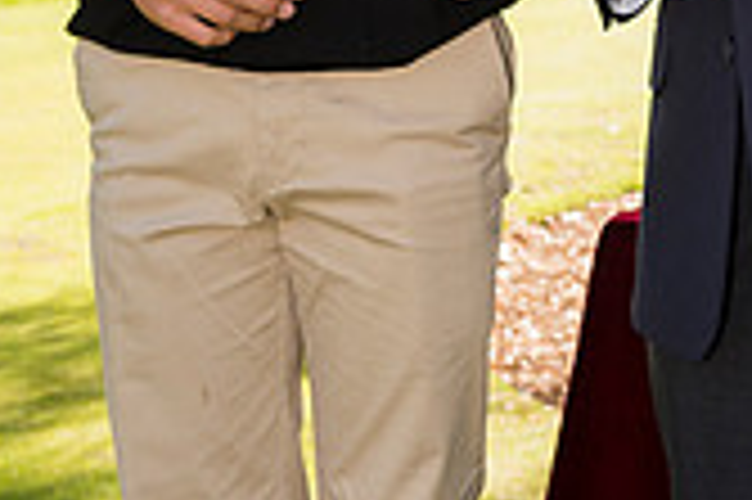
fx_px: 3088
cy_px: -356
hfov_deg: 13.8
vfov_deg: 8.9
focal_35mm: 148
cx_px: 585
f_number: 5.6
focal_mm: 55
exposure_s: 1/160
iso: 250
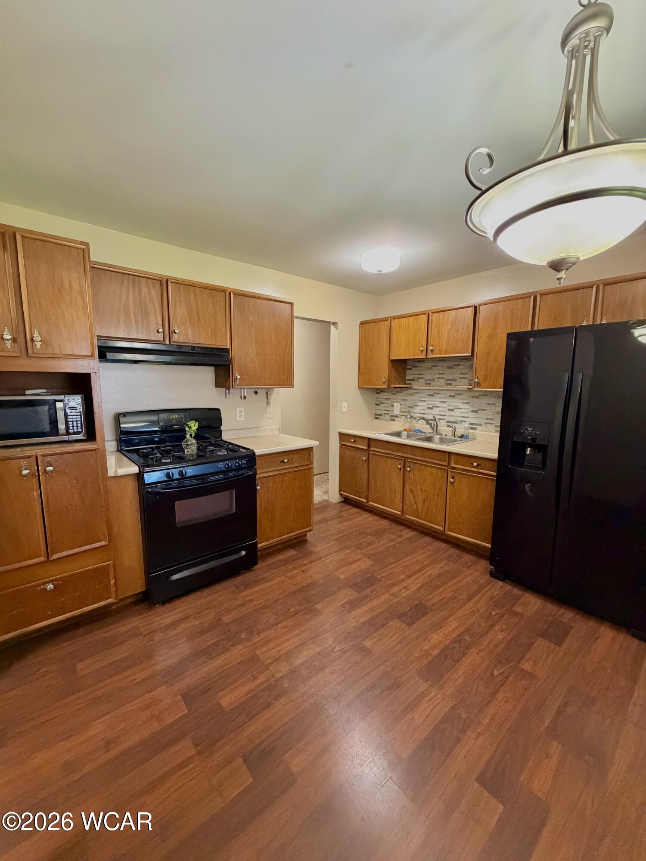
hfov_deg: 85.7
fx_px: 348
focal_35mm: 14
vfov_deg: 102.1
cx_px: 323
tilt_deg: -8.1
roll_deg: +0.0
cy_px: 430
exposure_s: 1/60
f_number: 2.2
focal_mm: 2.22
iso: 640
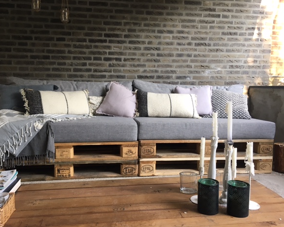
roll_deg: -0.6
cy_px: 114
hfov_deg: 57.1
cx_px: 139
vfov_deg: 47.2
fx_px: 261
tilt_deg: -5.8
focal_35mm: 31
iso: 32
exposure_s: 1/33
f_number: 2.2
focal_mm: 4.15
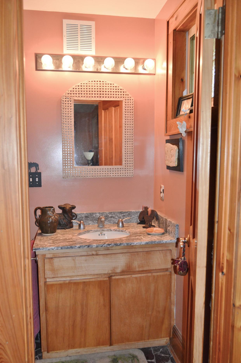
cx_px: 113
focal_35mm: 29
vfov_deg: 63.7
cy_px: 187
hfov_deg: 44.8
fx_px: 292
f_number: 3.5
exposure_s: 1/60
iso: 640
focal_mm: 18
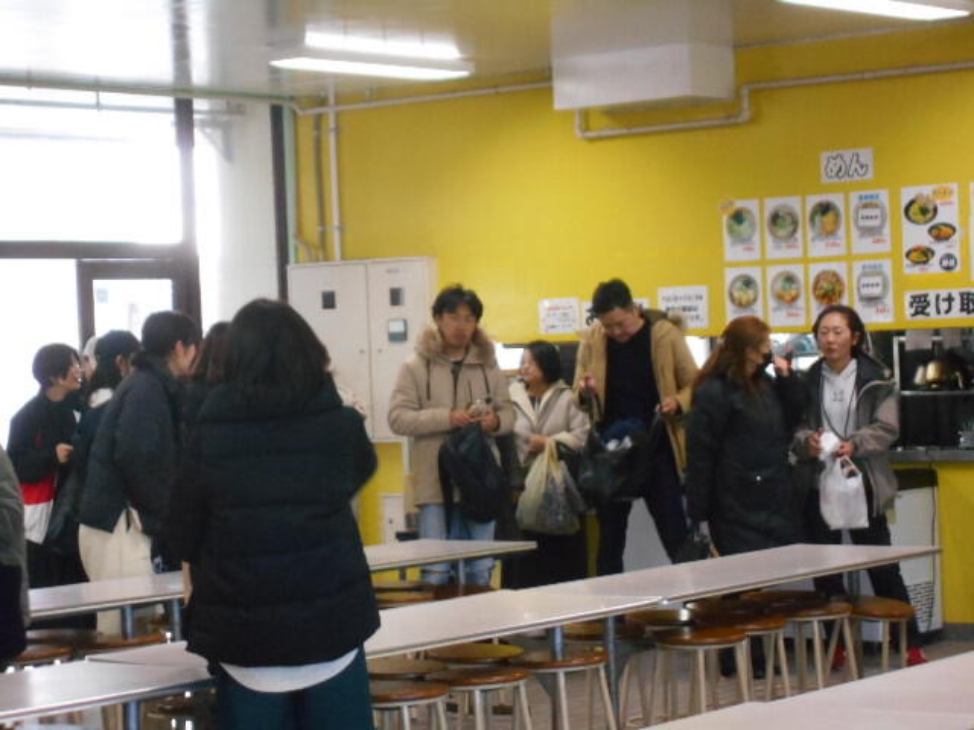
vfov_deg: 14.9
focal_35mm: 99
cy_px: 365
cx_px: 487
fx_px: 2786
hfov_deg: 19.8
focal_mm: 17.6
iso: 800
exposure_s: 1/30
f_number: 5.5
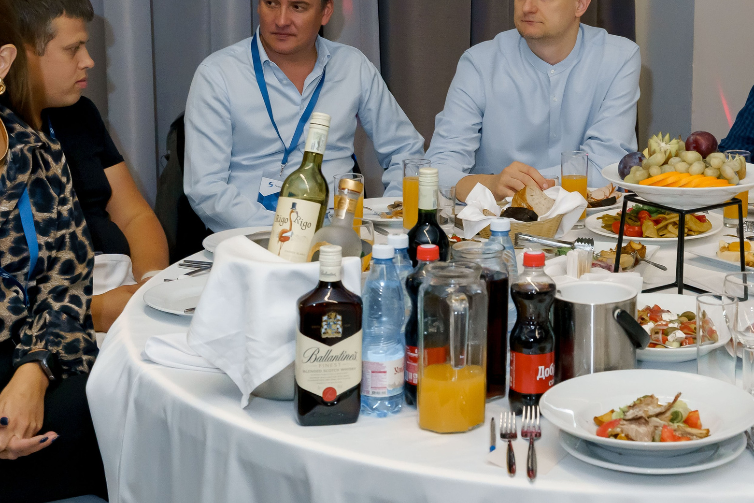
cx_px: 594
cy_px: 97
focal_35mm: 67
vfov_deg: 20.1
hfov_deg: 29.4
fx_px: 1403
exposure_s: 1/125
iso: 3200
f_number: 5.6
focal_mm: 36
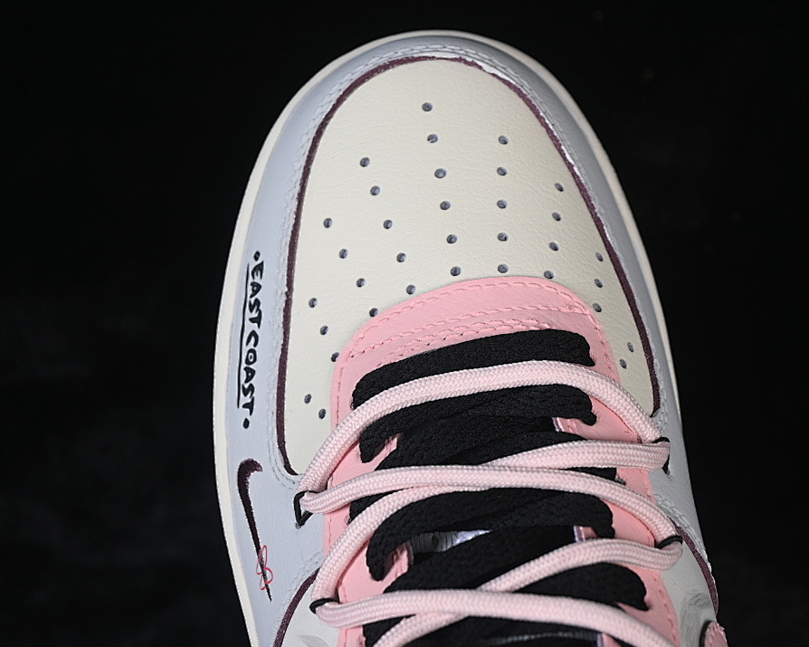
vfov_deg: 18.1
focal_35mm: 85
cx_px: 463
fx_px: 2035
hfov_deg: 22.5
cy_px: 323
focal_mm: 50
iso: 160
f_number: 7.1
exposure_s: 1/80
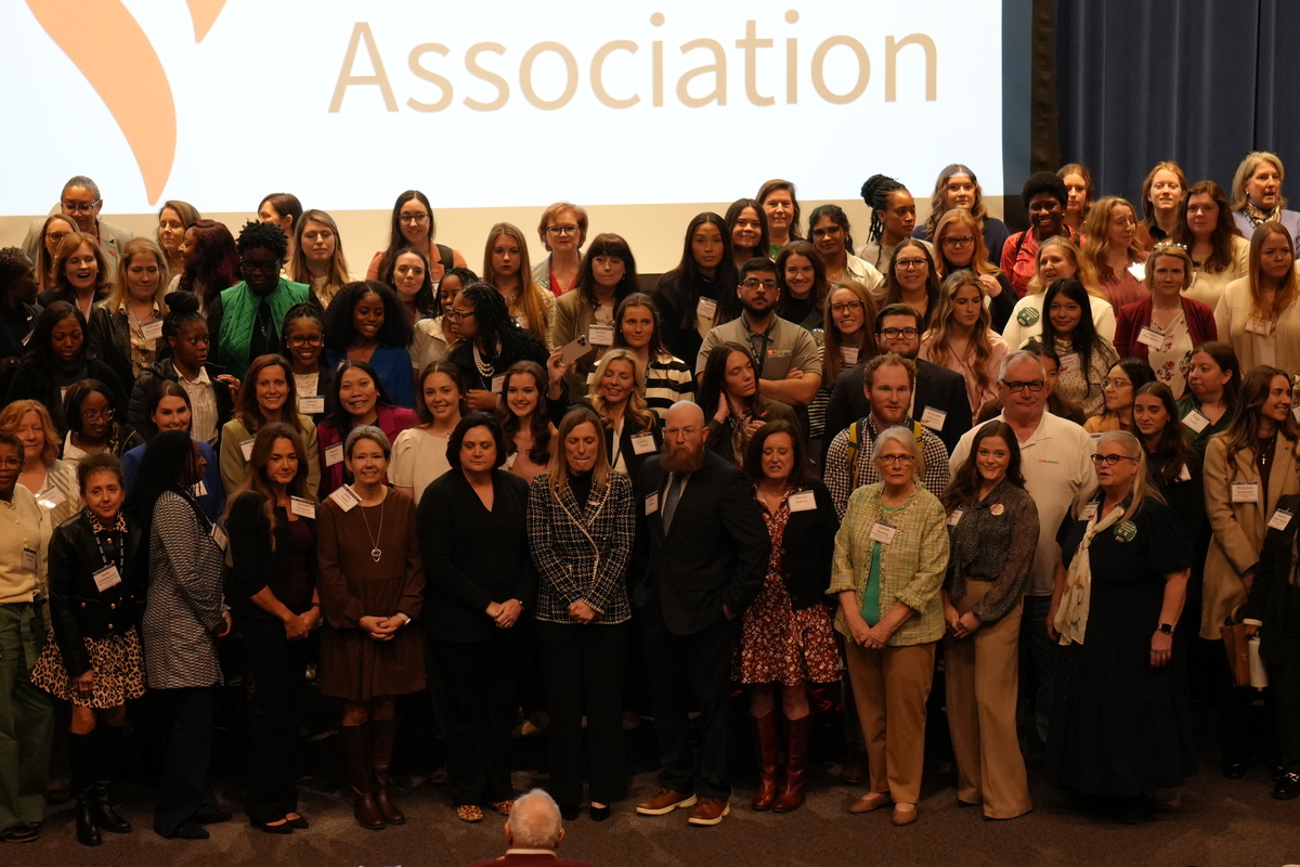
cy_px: 456
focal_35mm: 140
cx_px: 635
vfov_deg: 9.8
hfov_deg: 14.7
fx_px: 5055
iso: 2000
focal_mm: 75
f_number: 5
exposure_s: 1/160
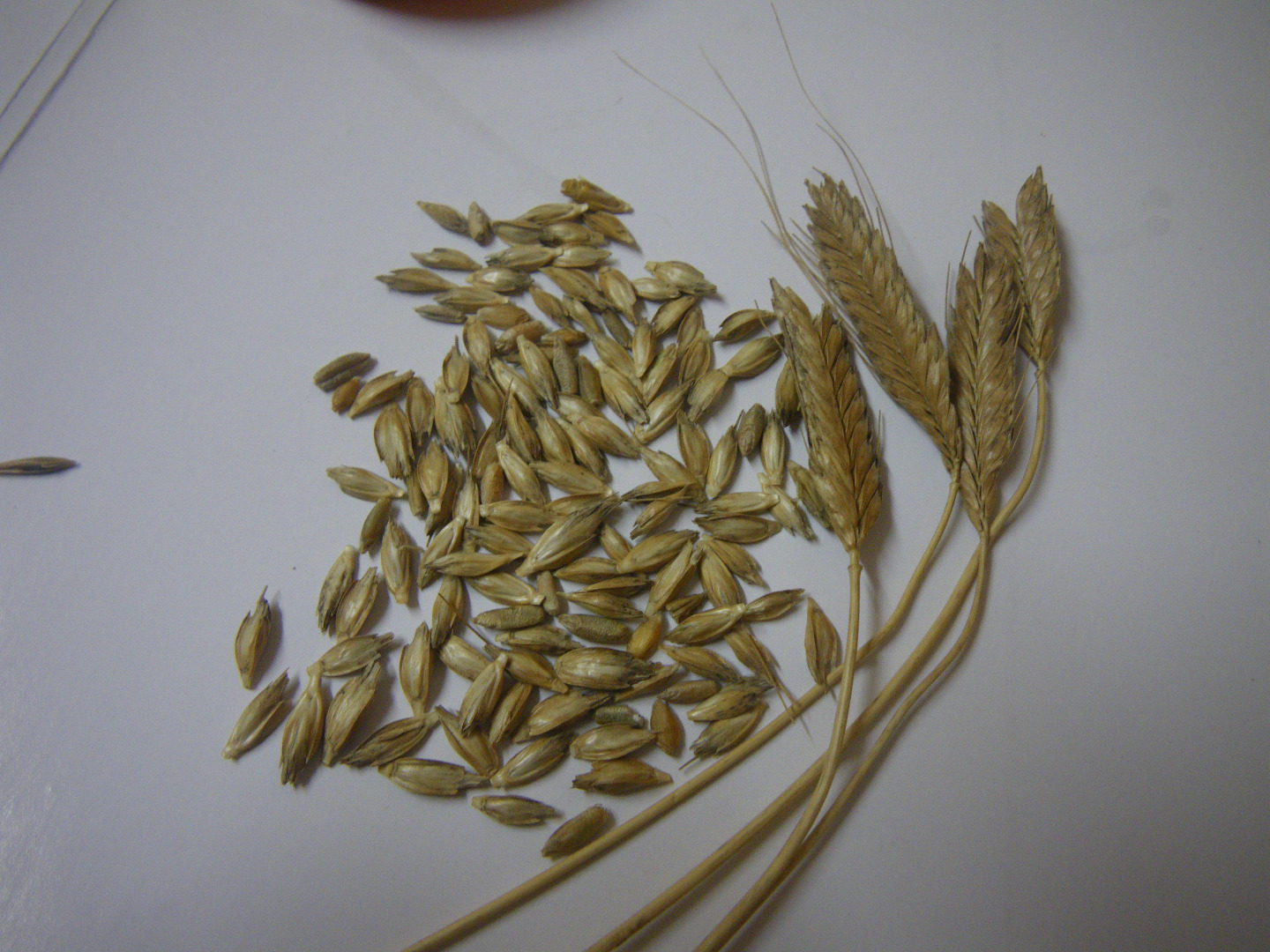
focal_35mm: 28
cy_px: 476
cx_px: 635
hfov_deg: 63.4
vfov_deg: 49.7
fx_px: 1027
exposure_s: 1/50
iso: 250
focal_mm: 5
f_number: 3.5
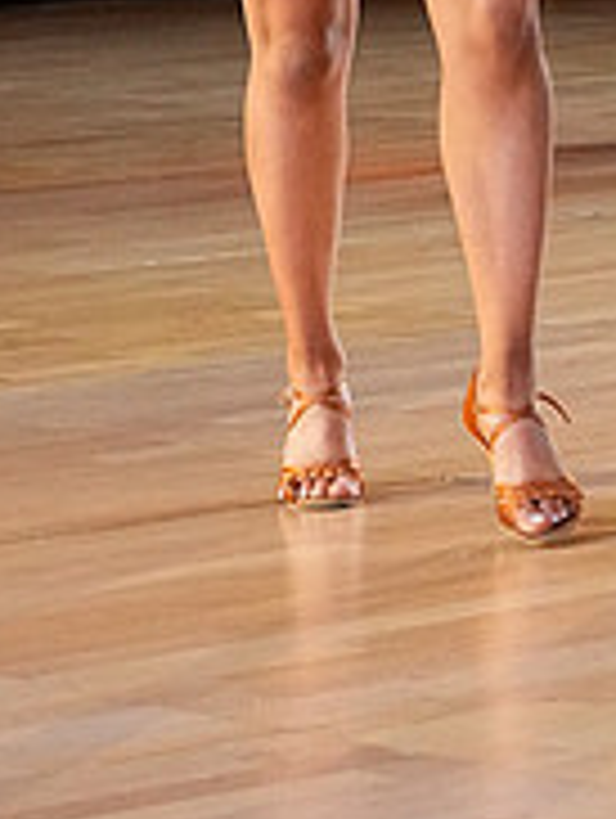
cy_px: -338
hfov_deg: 6.1
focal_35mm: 242
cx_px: 636
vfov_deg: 8.0
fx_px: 5729
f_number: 6.3
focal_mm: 53
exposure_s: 1/200
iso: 5000
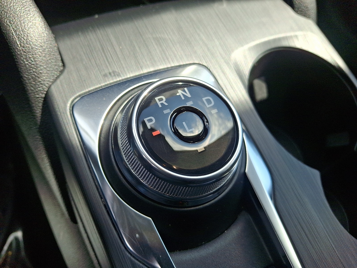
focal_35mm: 25
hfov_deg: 69.4
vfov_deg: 54.9
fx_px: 258
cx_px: 178
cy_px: 134
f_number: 1.8
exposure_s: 1/357
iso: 25
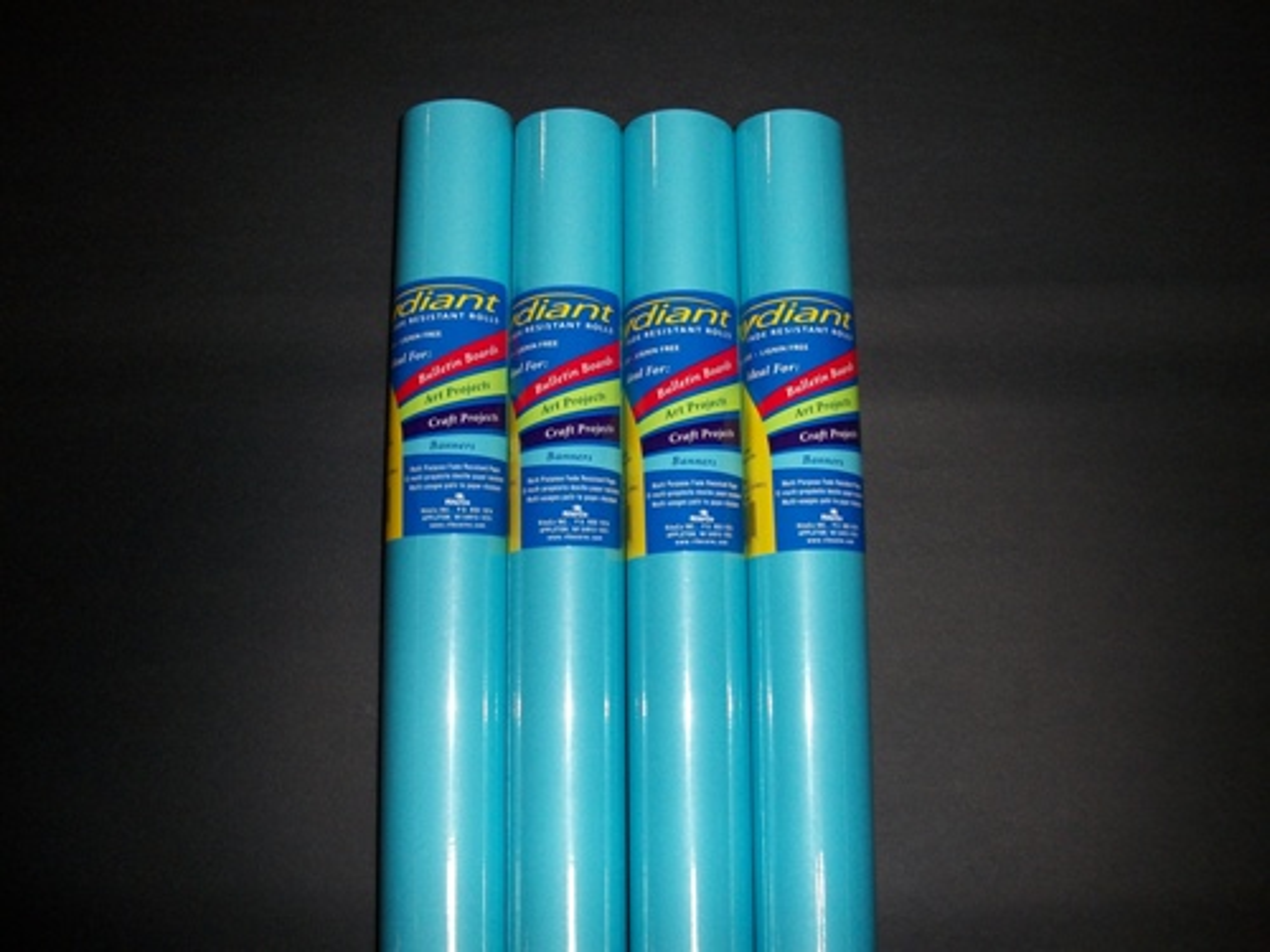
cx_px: 635
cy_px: 476
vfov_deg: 40.7
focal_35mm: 35
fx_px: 1284
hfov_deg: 52.6
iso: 200
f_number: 3.1
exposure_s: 1/125
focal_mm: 6.3
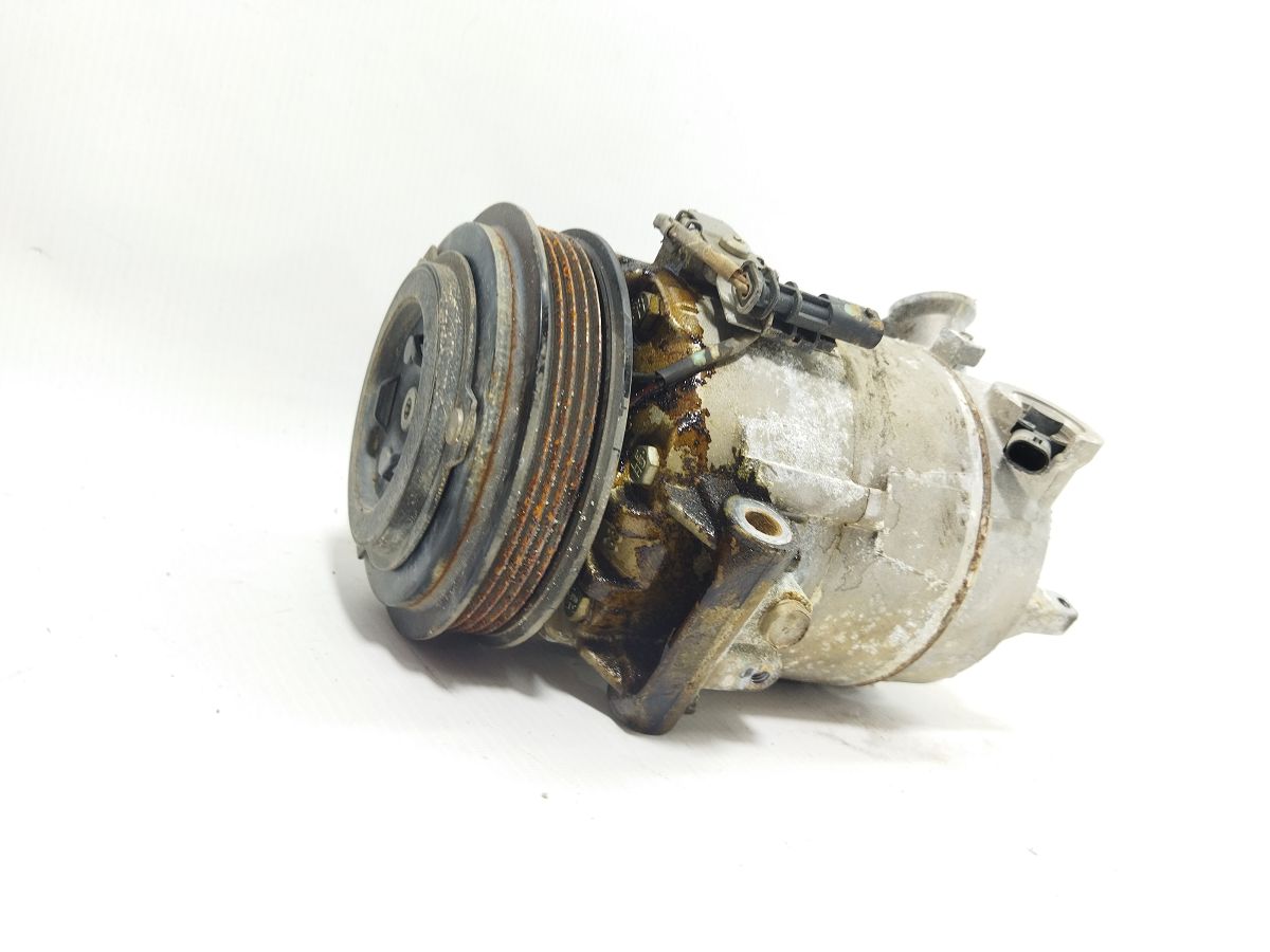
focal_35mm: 27
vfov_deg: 51.4
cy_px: 476
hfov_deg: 65.3
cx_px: 635
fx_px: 991
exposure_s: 1/50
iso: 116
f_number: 1.79
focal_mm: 4.71
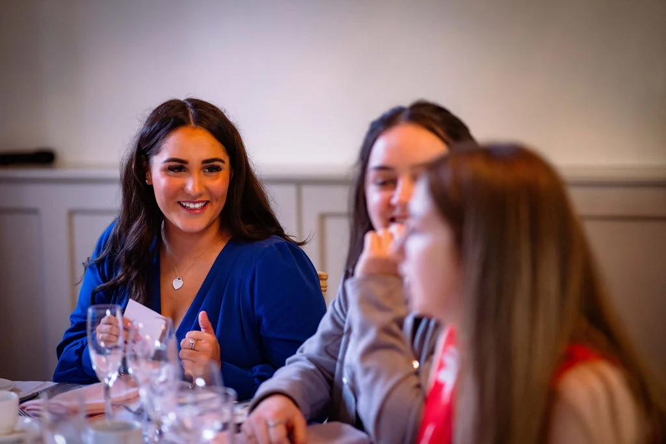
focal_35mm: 85
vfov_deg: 16.1
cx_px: 333
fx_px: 1573
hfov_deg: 23.9
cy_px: 222
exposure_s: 1/200
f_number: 1.8
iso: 2000
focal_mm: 85
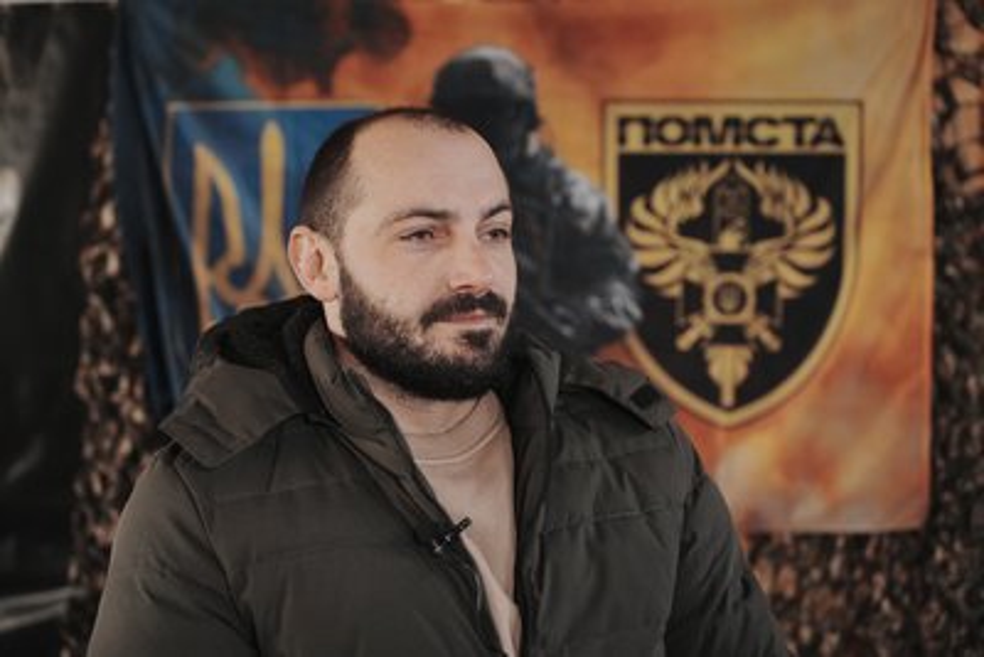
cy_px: 328
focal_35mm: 60
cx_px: 492
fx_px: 1641
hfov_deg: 33.4
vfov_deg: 22.6
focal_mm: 60
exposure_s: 1/200
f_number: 3.2
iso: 1600
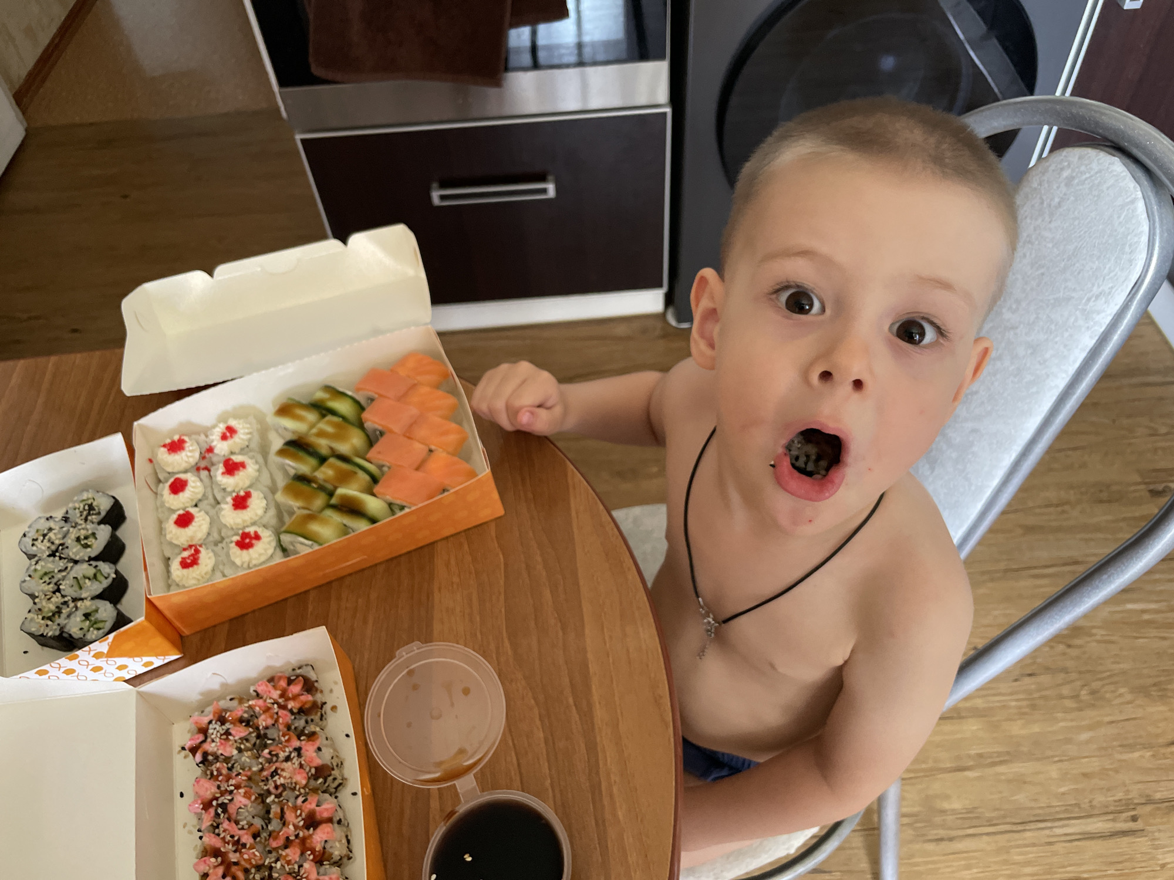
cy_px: 440
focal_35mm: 26
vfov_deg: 53.1
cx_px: 587
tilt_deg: -50.3
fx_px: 882
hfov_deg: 67.3
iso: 320
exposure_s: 1/60
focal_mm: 4.2
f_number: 1.6
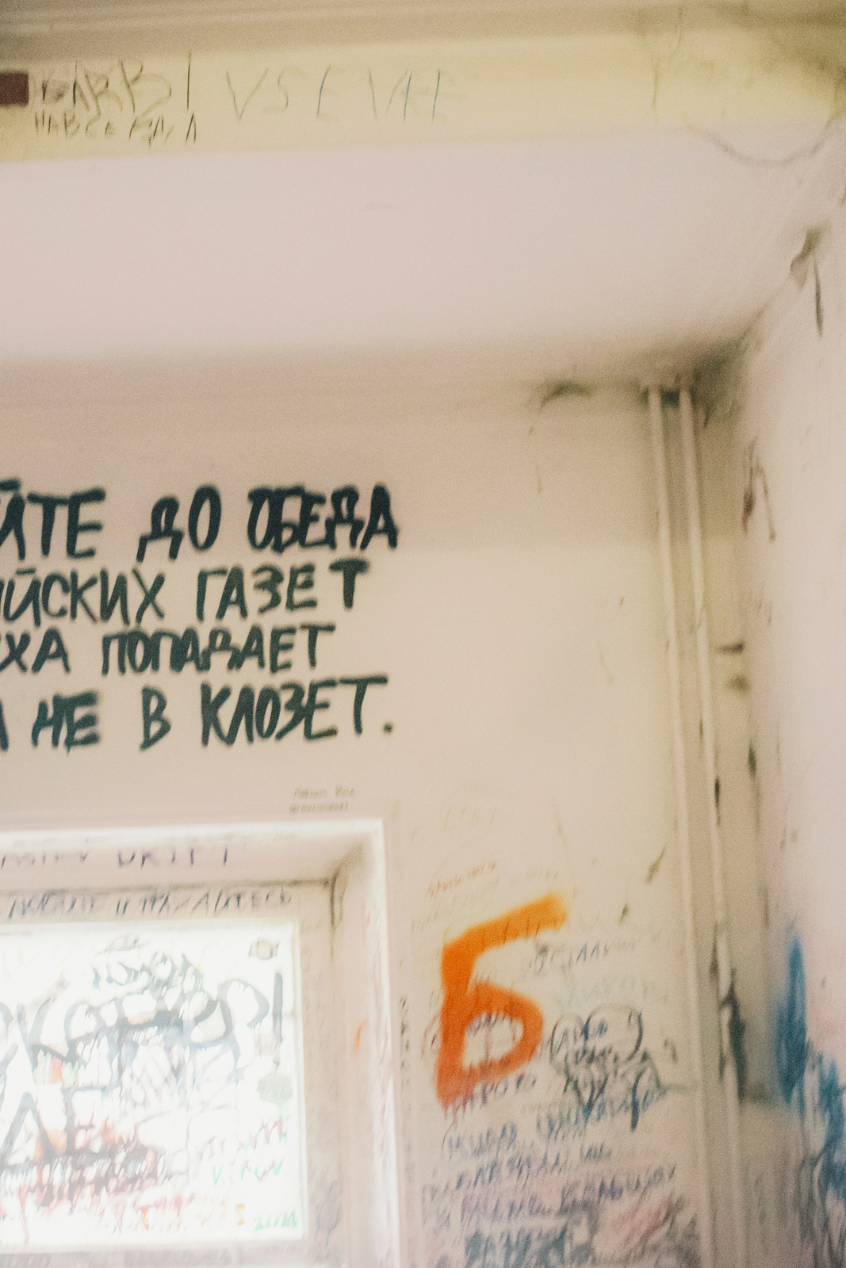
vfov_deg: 31.0
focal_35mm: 65
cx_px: 200
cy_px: 615
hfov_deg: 20.8
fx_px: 2284
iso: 4000
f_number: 4
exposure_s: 1/60
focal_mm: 27
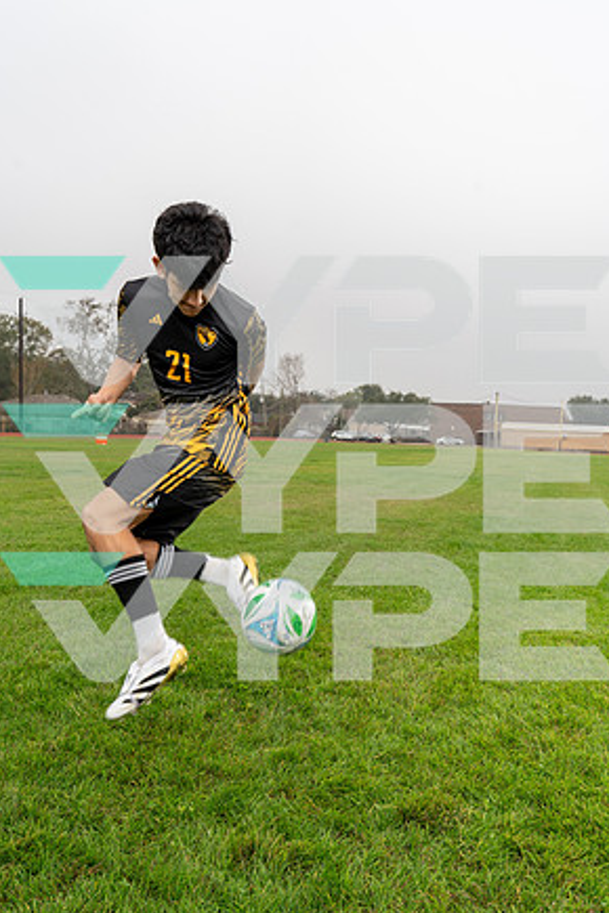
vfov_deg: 60.3
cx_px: 313
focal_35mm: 31
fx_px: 787
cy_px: 470
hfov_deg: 42.3
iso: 250
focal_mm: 30
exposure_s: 1/200
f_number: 7.1
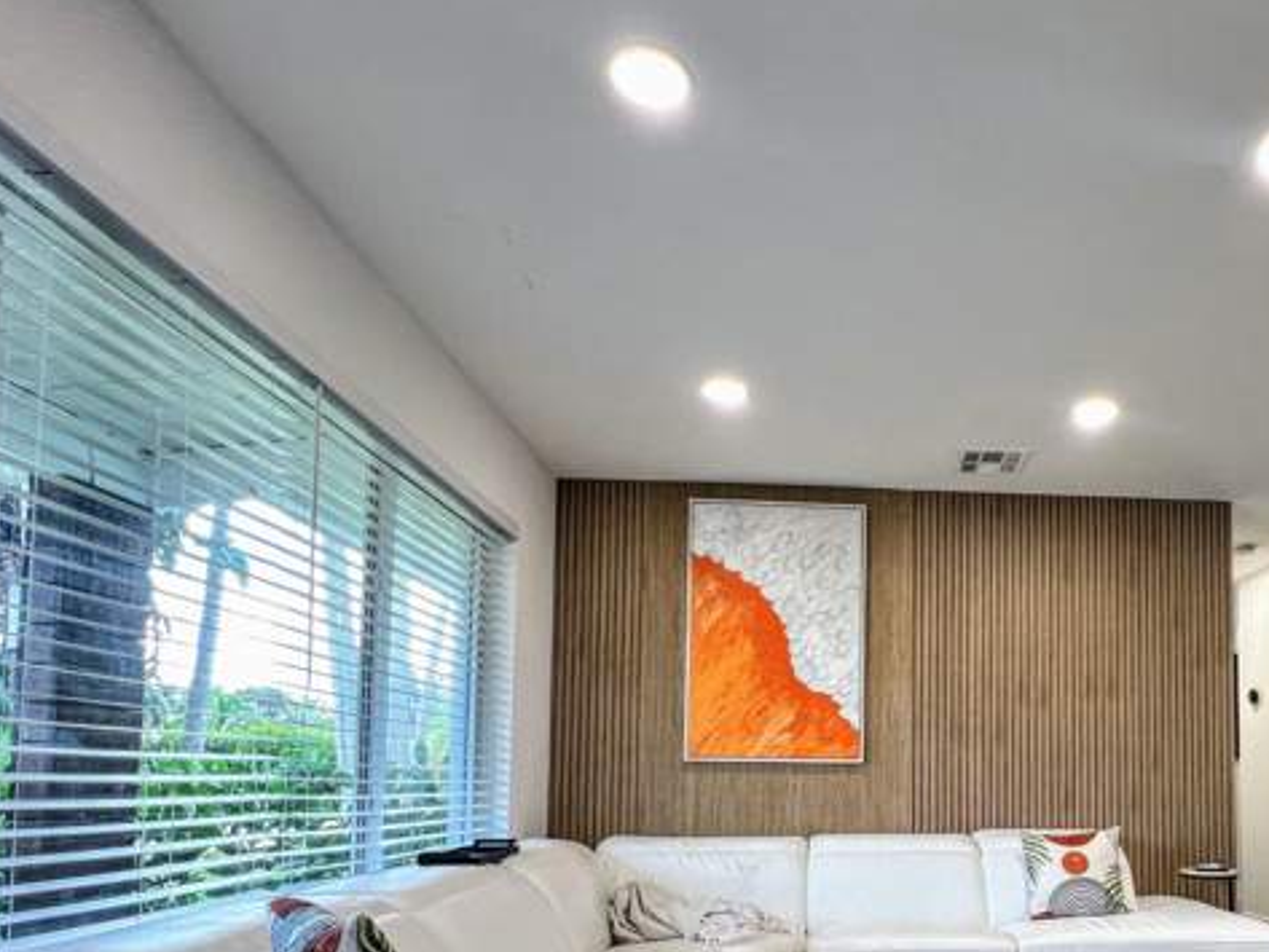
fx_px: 807
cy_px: 751
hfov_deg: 72.3
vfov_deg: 57.0
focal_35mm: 22
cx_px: 915
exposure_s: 1/120
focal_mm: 1.57
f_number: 1.8
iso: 100
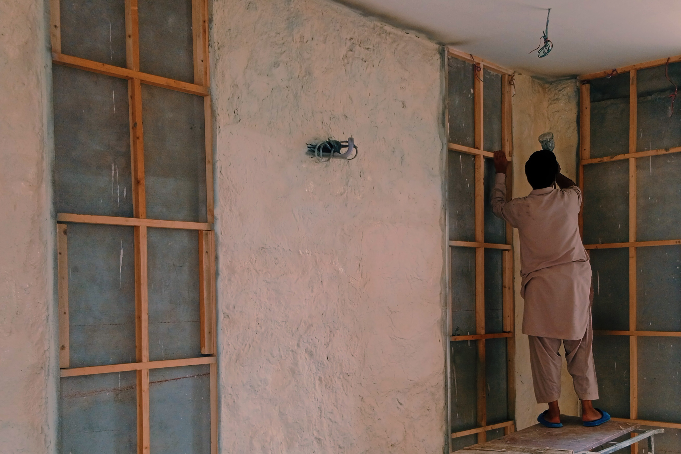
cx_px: 371
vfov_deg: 31.6
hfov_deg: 46.4
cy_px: 312
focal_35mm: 42
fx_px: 794
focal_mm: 3.96
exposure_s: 1/100
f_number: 1.8
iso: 398
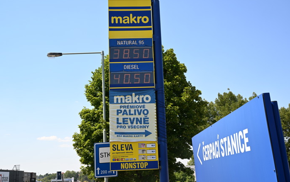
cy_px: 95
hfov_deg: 49.3
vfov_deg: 32.0
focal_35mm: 40
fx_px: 316
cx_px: 145
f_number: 10
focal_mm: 39
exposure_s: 1/100
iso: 100
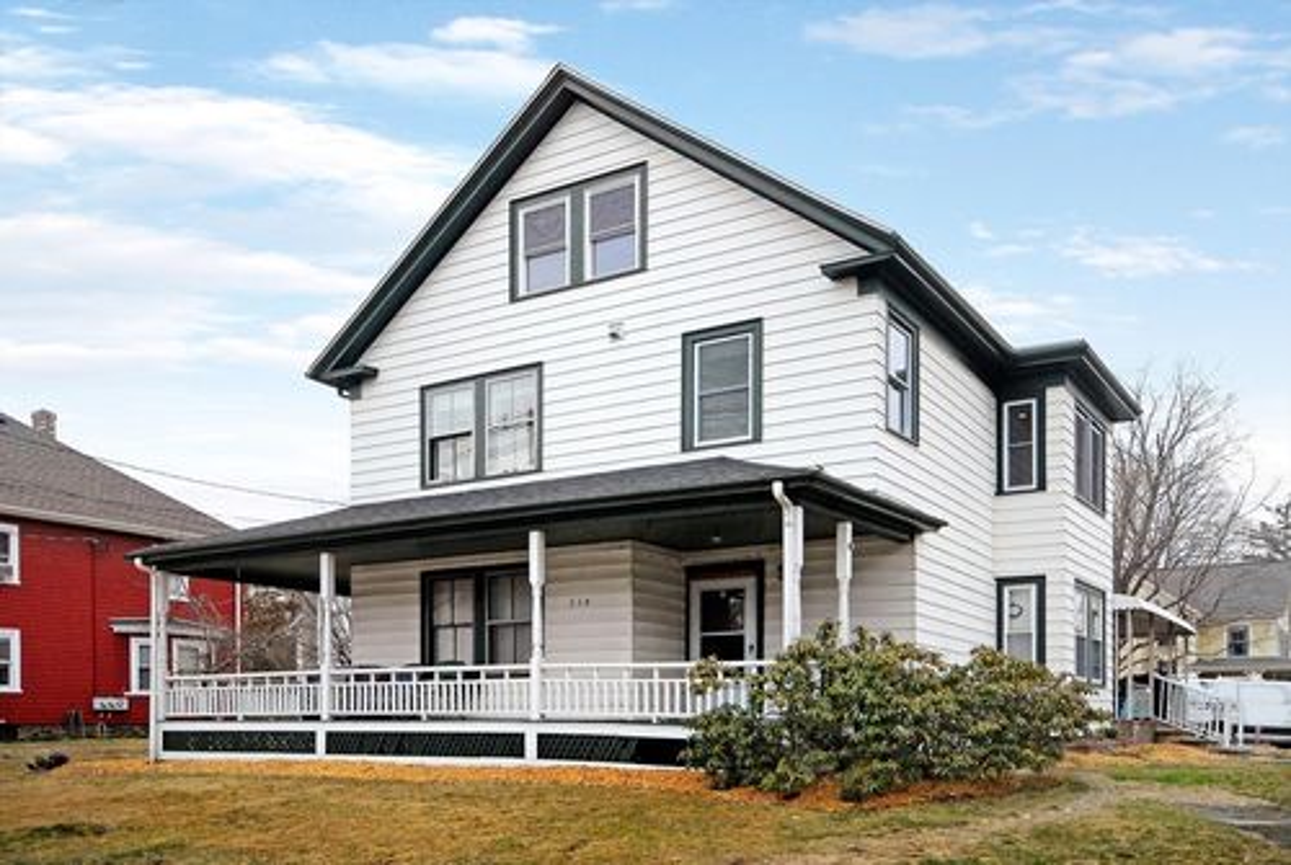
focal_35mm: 30
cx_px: 646
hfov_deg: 61.9
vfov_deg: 43.7
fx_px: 1077
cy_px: 432
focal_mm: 20
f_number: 13
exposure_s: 1/160
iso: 400
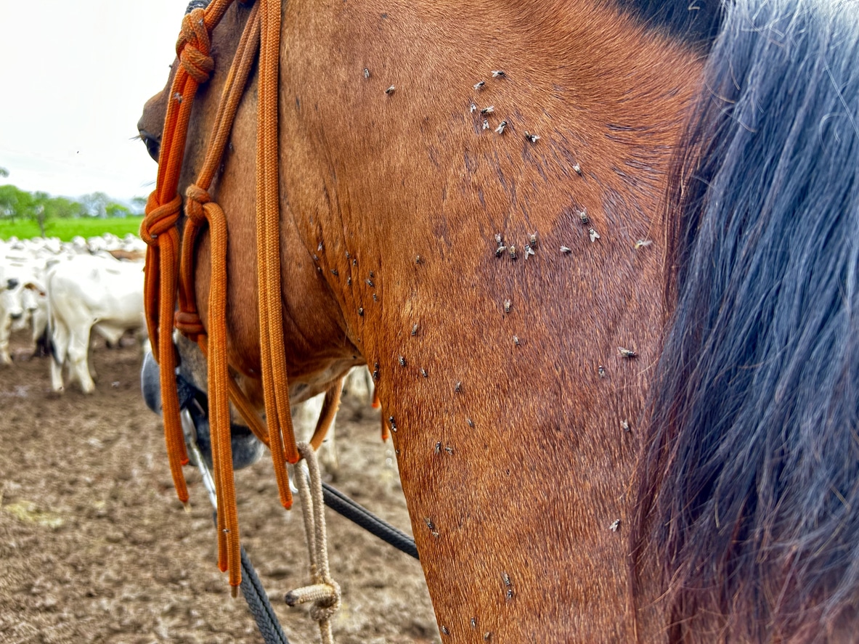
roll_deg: +1.1
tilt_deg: -9.8
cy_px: 322
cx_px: 430
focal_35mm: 26
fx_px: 645
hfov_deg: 67.3
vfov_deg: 53.1
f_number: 1.5
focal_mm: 5.7
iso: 50
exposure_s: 1/210
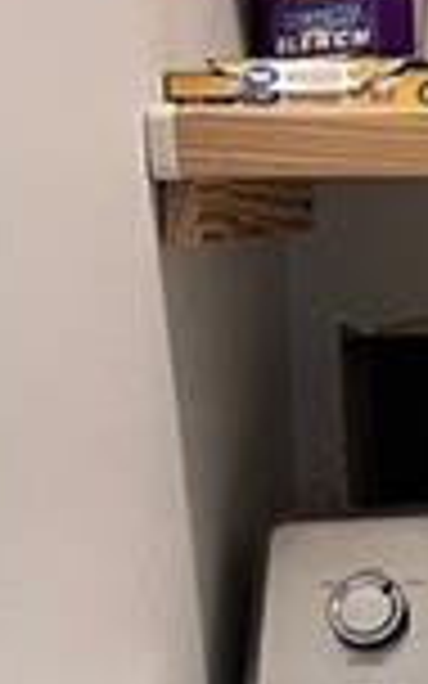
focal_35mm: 139
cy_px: 364
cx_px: 1176
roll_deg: +0.6
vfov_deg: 15.0
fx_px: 2594
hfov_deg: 8.3
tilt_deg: -5.5
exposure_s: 1/60
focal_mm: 5.1
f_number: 1.6
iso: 250
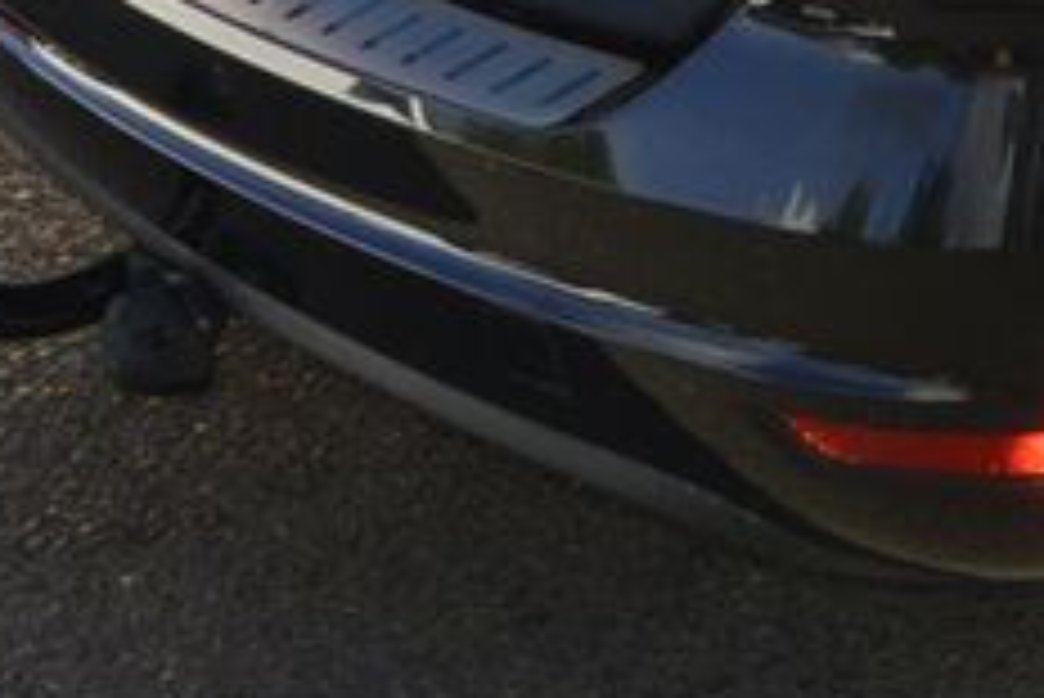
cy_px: -516
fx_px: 3453
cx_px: 1660
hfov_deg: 15.6
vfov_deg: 10.9
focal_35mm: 119
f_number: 7.1
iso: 160
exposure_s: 1/250
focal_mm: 10
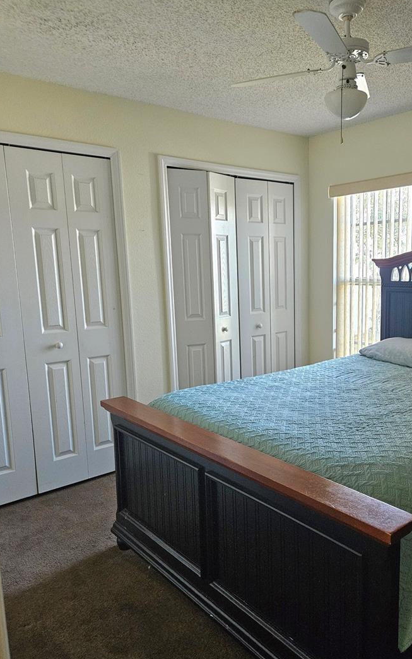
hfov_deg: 43.9
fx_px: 503
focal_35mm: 28
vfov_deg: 66.4
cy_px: 354
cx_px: 276
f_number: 1.8
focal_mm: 5.4
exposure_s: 1/172
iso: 640
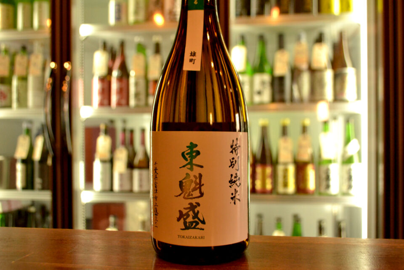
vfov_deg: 40.0
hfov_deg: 57.2
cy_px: 135
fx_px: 370
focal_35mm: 33
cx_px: 202
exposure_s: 1/250
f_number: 4
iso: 1600
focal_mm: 22
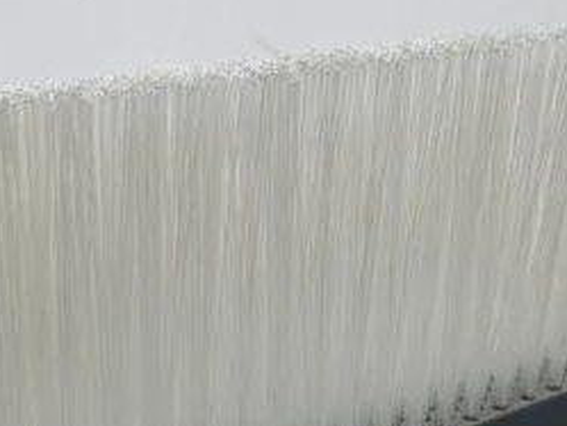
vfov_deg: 19.5
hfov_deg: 26.3
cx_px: 314
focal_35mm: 74
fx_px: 1213
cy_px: 387
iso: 64
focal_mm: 6.86
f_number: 1.78
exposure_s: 1/197
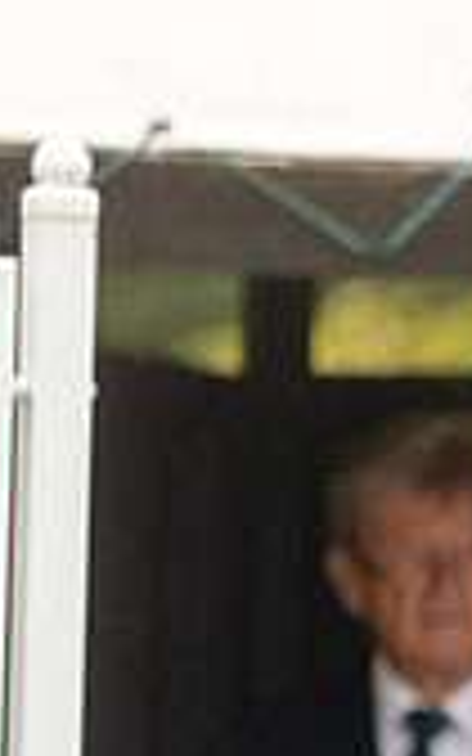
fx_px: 32519
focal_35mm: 1580
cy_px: 855
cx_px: 1259
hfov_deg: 0.8
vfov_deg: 1.3
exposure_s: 1/640
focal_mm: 300
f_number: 4
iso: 1000
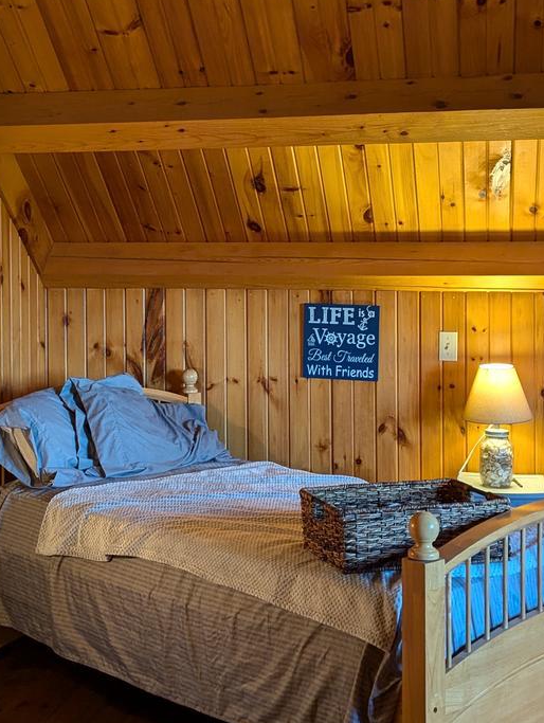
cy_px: 308
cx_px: 210
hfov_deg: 27.0
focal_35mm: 54
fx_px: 1129
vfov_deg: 35.4
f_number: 1.85
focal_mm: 6.81
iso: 74
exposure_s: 1/24
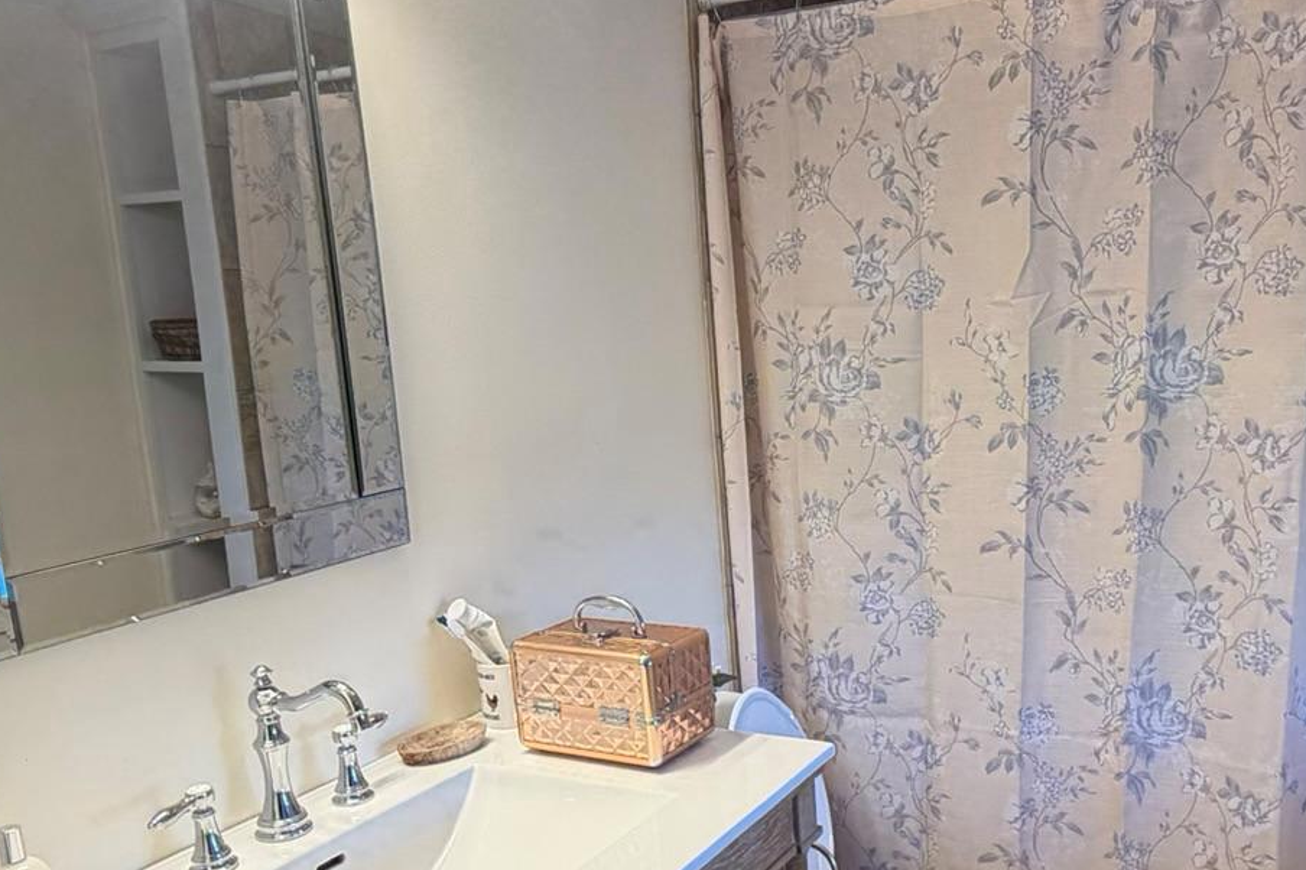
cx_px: 767
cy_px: 569
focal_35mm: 33
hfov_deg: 56.9
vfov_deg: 39.5
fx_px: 1197
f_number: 2.2
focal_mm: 2.22
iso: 100
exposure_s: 1/120
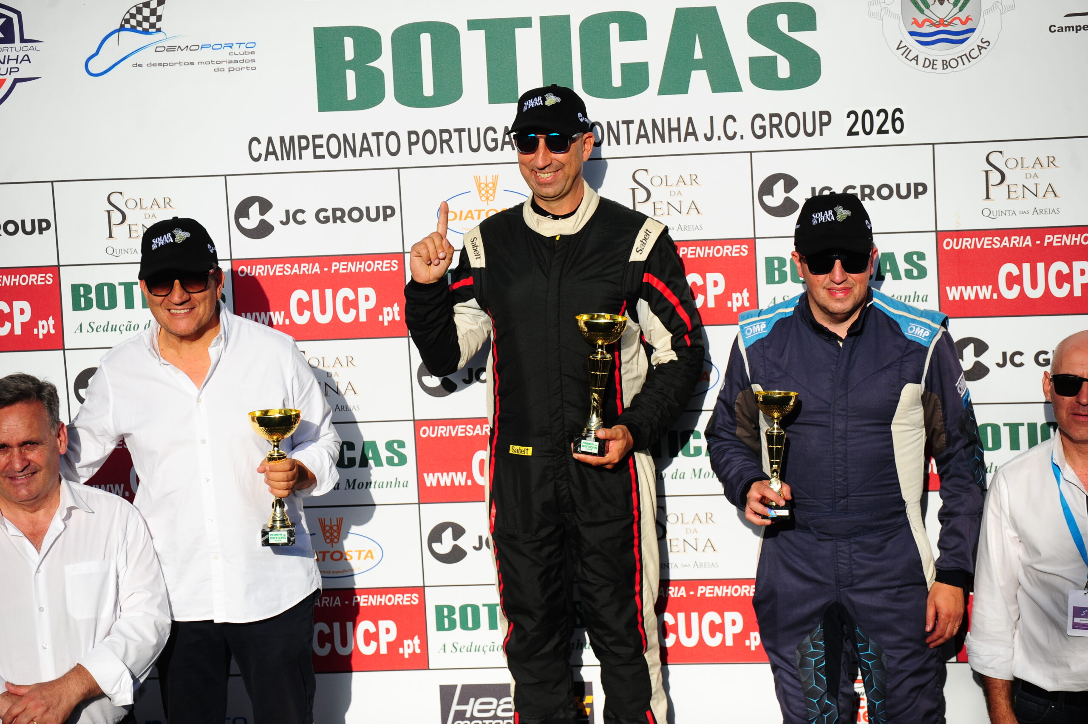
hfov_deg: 15.2
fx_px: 4077
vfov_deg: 10.1
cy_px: 362
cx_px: 544
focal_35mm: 135
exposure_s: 1/8000
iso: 320
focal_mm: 135
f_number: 2.8
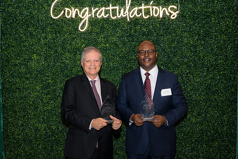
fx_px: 284
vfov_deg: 31.2
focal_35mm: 43
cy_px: 80
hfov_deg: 45.4
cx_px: 119
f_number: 5
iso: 400
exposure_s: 1/160
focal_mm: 43
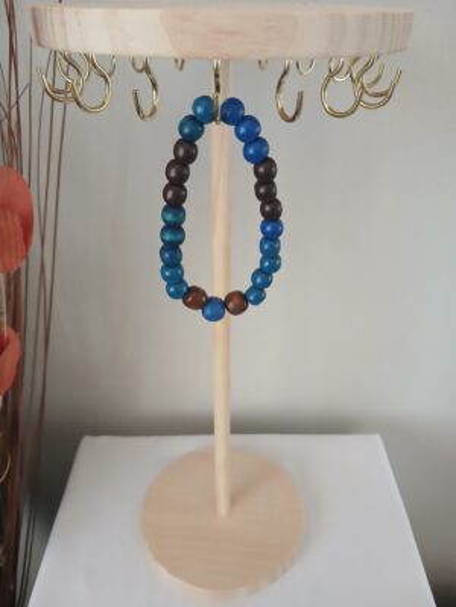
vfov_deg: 65.3
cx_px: 228
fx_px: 474
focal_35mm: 27
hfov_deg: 51.4
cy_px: 304
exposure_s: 1/33.3
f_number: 1.8
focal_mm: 3.98
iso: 320
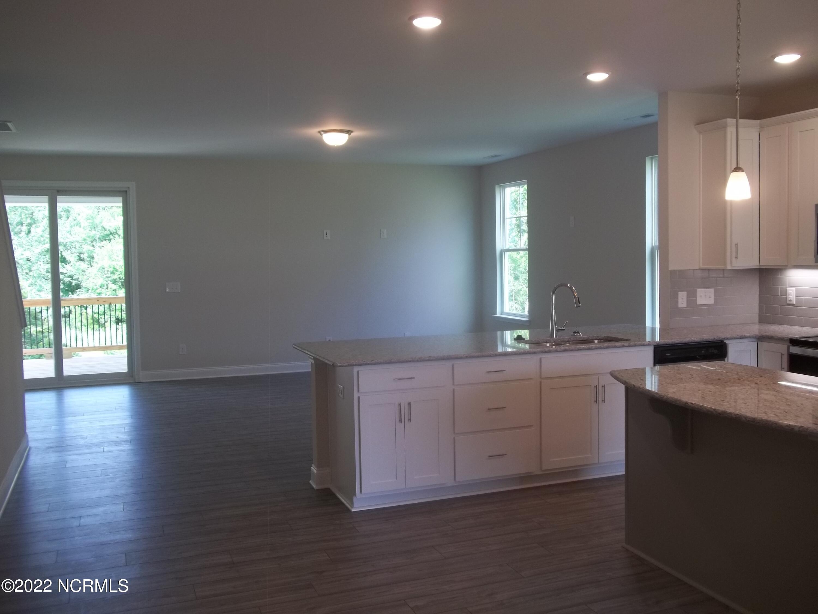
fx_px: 756
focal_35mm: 32
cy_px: 307
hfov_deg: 56.8
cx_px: 409
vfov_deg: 44.2
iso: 64
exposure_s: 1/40
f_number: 2.9
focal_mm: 5.7
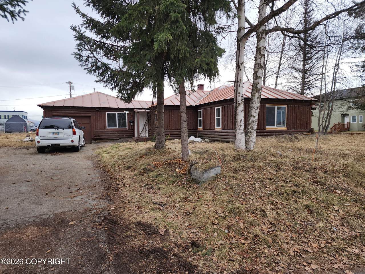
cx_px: 182
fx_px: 243
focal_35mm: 23
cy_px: 137
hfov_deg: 73.9
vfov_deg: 58.9
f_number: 1.8
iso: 12
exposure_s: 1/305
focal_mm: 6.4
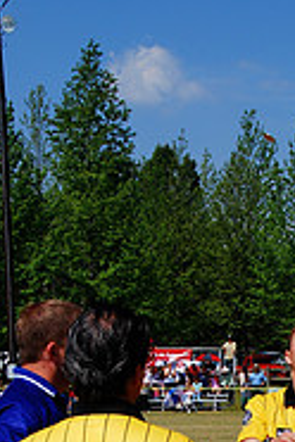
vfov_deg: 19.8
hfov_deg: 13.8
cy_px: 492
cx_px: 284
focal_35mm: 98
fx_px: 1207
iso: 100
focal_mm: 27
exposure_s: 1/320
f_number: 9
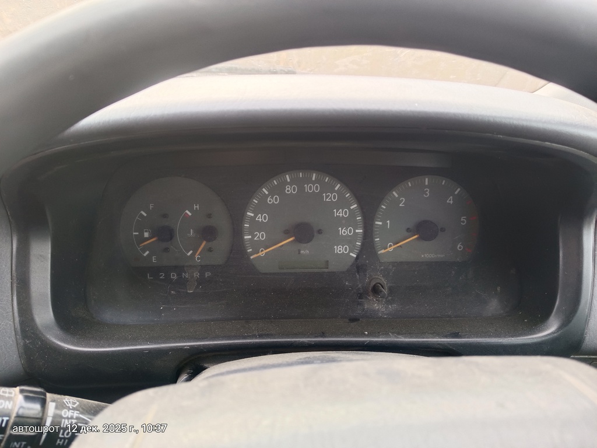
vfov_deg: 54.9
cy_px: 224
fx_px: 431
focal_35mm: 25
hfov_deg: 69.4
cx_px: 298
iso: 577
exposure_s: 1/50
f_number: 1.79
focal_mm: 4.84
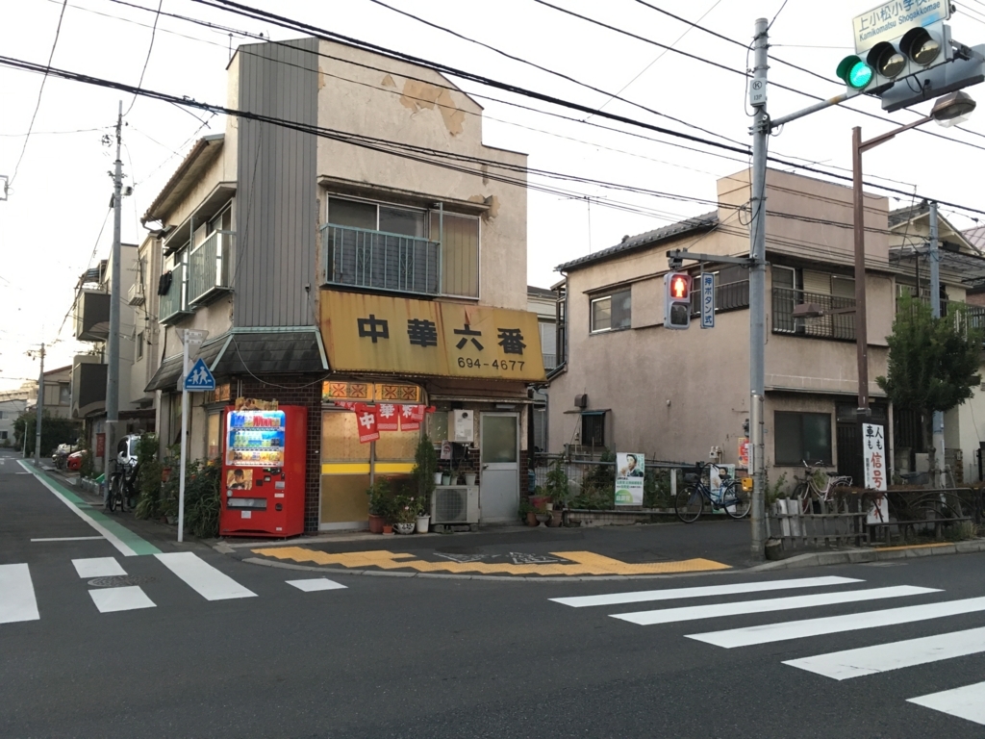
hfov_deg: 61.7
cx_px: 492
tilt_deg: +3.3
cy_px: 370
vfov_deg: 48.2
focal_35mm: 29
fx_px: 825
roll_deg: -0.1
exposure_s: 1/30
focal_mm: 4.15
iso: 100
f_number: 2.2
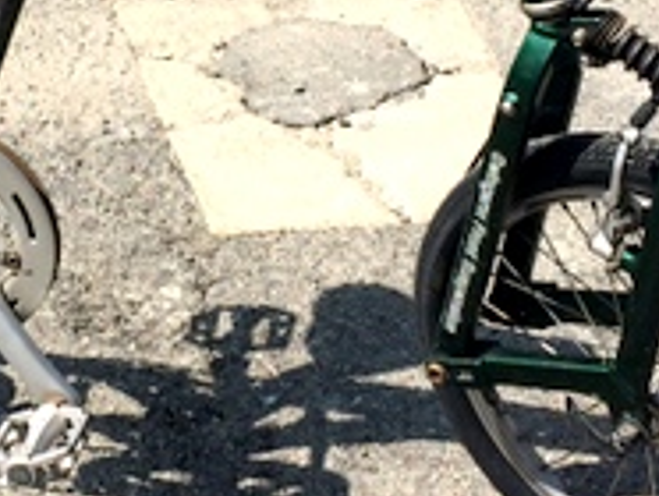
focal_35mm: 103
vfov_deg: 14.3
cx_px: 99
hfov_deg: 18.8
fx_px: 1963
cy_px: 46
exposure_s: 1/1642
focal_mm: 4.12
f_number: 2.2
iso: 32
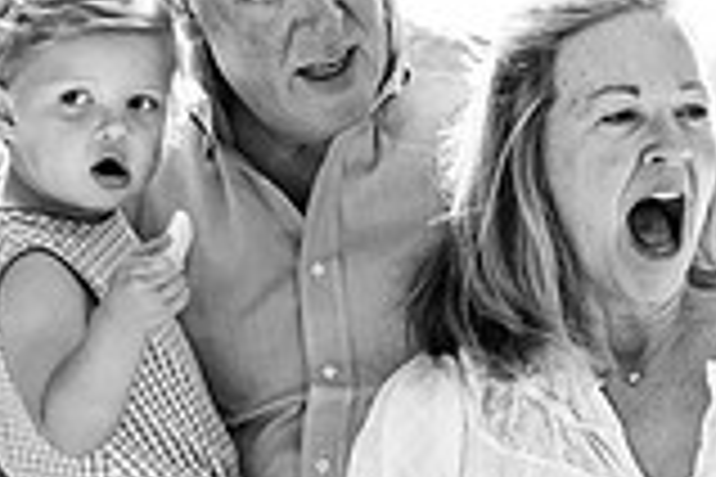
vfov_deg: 5.7
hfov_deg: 8.6
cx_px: 513
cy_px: 441
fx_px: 4773
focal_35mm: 240
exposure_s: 1/1600
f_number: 3.5
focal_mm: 85
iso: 320
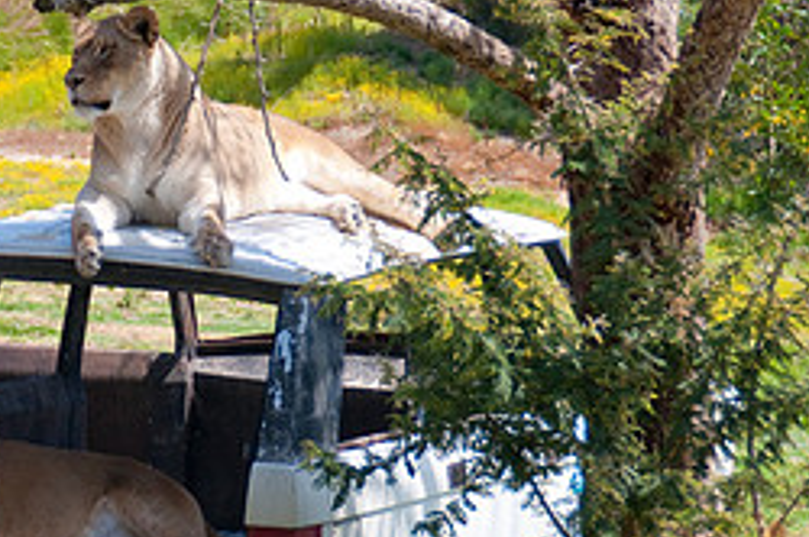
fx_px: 6239
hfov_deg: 7.4
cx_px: 139
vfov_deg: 4.9
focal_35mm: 278
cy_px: 222
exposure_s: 1/640
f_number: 6.3
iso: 200
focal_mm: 80
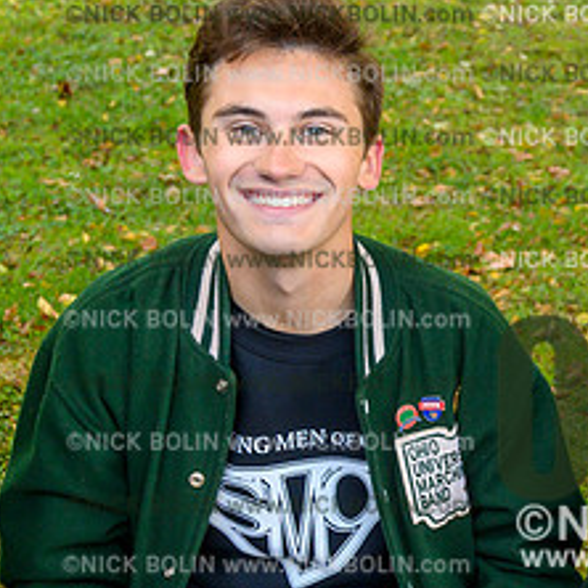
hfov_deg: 20.0
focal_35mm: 82
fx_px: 1576
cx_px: 683
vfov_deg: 21.0
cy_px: 442
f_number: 5
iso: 2500
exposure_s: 1/400
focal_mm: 37
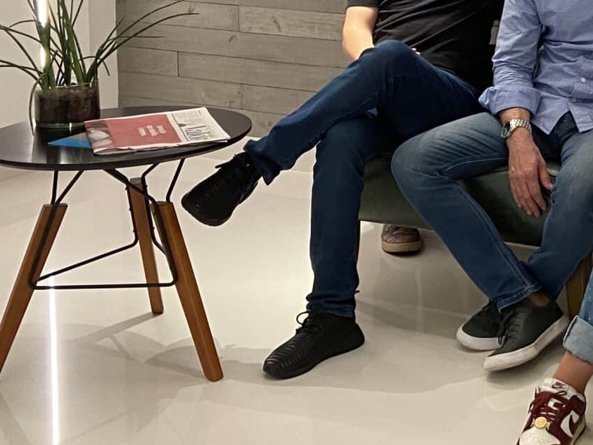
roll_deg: +0.1
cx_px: 583
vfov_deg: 18.1
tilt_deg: -5.6
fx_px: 1353
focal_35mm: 79
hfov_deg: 23.7
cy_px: -24
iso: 160
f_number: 1.8
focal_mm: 4.25
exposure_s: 1/60
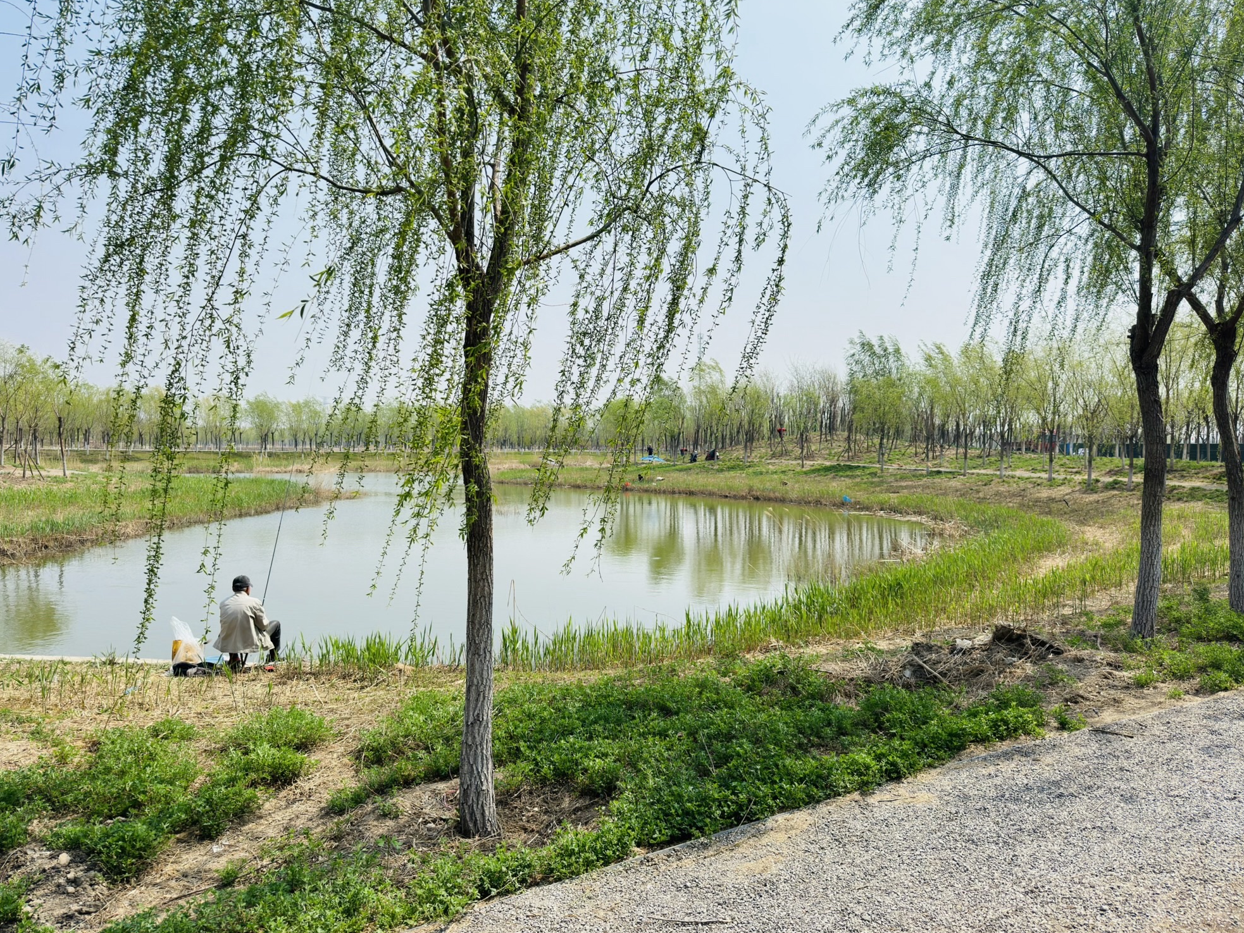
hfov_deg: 69.4
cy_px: 458
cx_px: 597
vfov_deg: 54.9
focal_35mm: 25
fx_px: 899
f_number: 1.78
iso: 100
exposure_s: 1/6849
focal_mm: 6.86
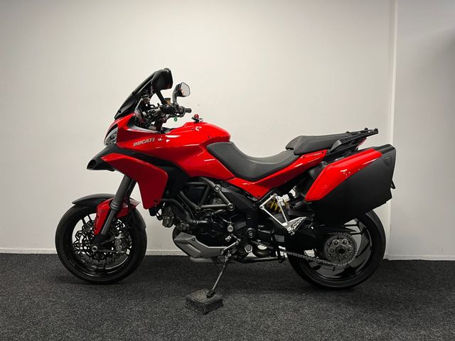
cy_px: 170
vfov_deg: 53.1
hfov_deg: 67.3
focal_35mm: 26
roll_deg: +0.4
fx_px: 342
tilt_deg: -1.7
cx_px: 228
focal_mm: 5.1
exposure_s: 1/50
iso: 80
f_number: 1.6
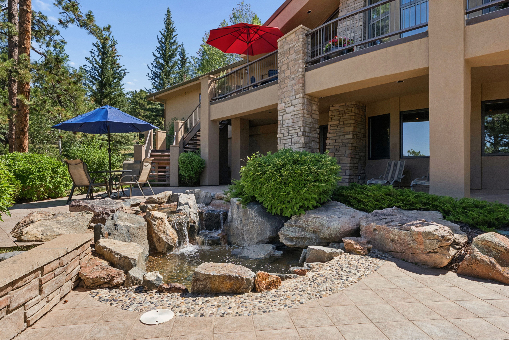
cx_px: 254
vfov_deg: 59.6
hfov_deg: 81.2
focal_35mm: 21
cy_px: 170
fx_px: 297
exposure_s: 1/200
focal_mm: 21
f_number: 11
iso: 320
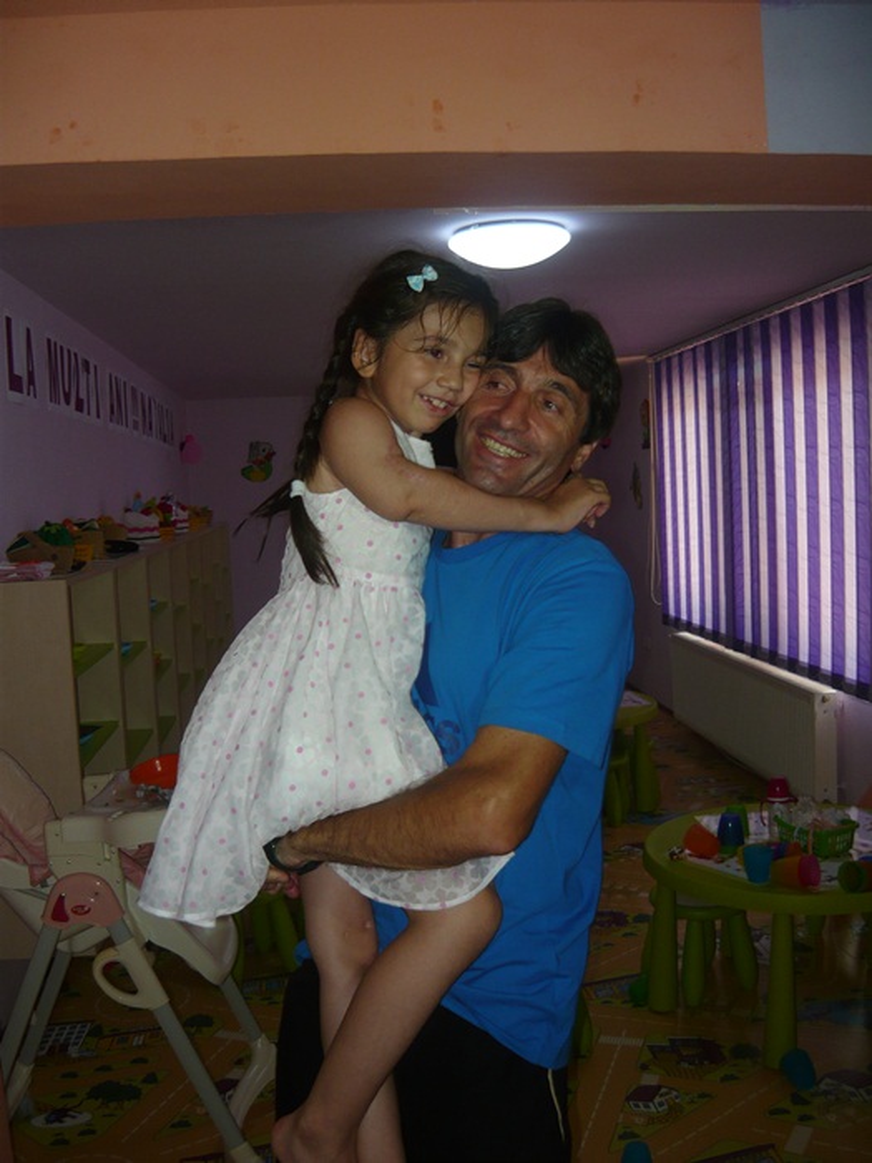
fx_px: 1108
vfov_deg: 55.4
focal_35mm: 33
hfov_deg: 42.9
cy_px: 582
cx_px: 436
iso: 100
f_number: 2.8
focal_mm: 5.5
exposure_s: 1/30
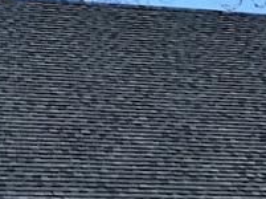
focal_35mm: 148
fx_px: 1135
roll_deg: +1.2
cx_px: -37
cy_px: 138
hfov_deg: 13.1
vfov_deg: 10.0
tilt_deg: +7.7
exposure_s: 1/1464
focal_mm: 4.15
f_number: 2.2
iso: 32
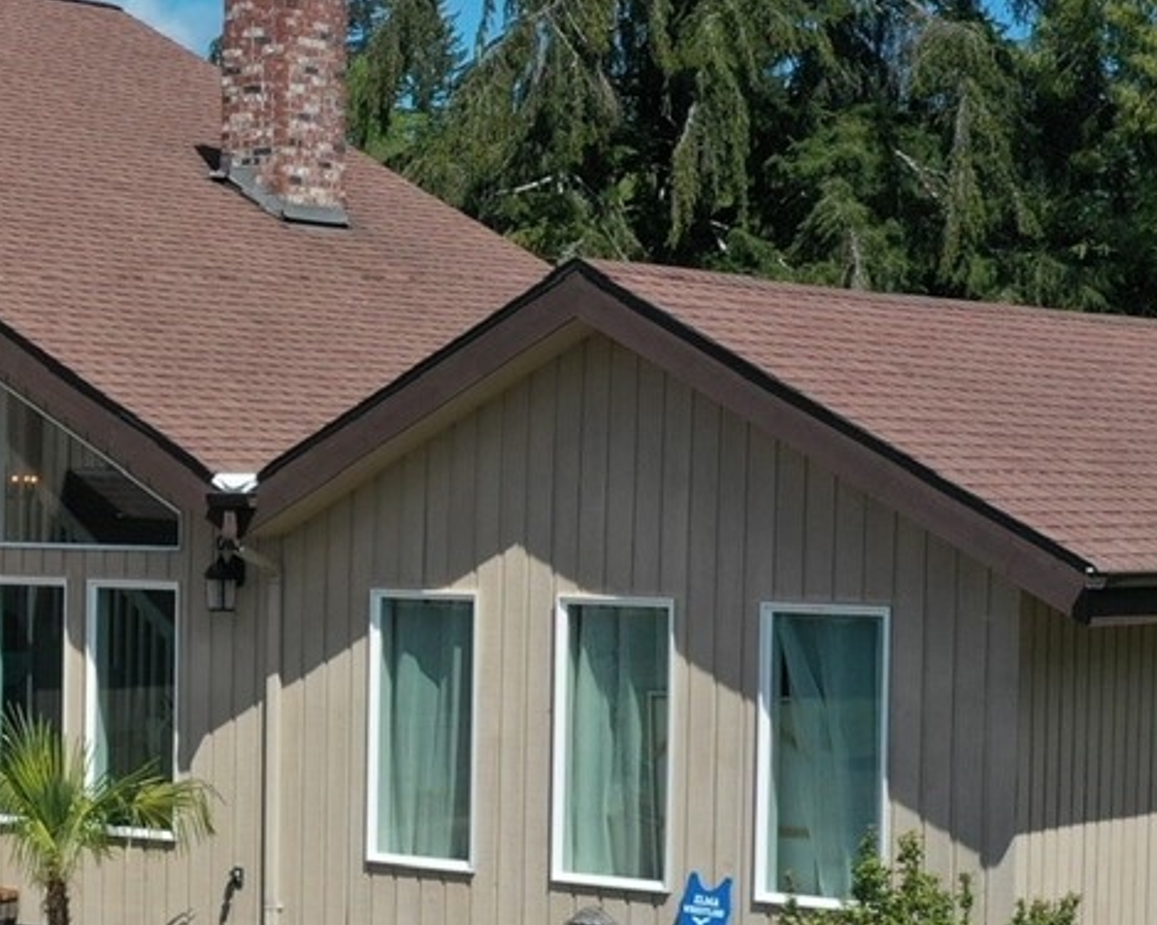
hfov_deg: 18.7
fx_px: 3252
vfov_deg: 16.2
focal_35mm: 95
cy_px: 603
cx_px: -352
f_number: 6.3
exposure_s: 1/500
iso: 100
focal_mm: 10.26
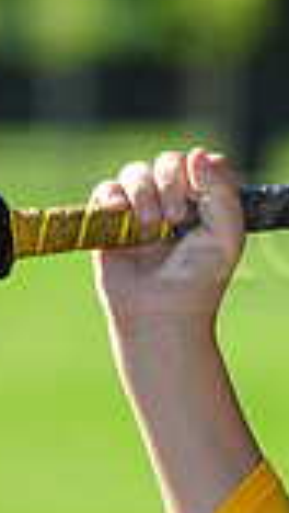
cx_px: 693
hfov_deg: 2.0
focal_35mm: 603
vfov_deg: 3.6
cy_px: 214
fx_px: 8197
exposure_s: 1/640
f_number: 5
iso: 200
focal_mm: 155
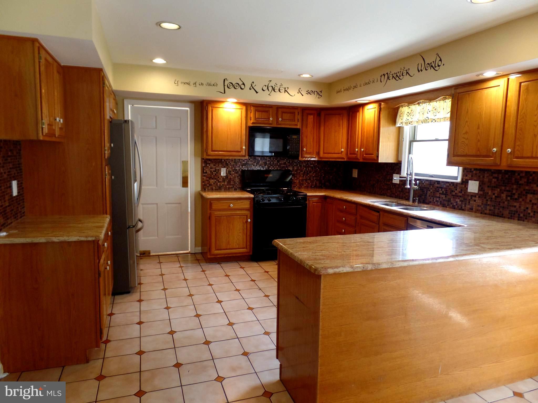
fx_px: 357
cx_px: 269
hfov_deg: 73.9
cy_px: 202
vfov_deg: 58.9
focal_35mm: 23
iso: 120
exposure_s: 1/30
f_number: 2.8
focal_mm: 4.1
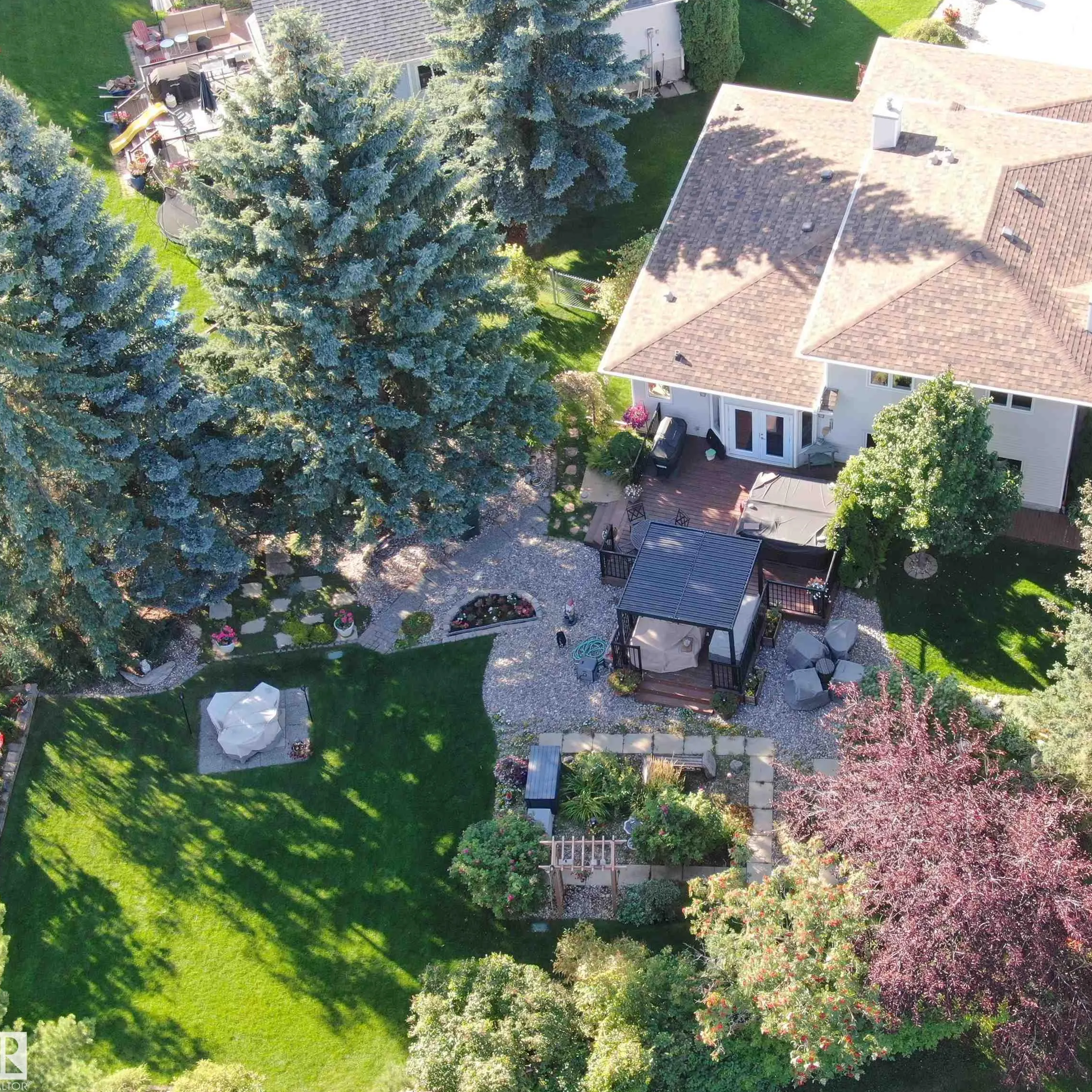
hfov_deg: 29.9
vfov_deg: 30.0
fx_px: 2034
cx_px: 712
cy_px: 547
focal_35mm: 57
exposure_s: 1/80
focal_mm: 8.6
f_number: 3.8
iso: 100
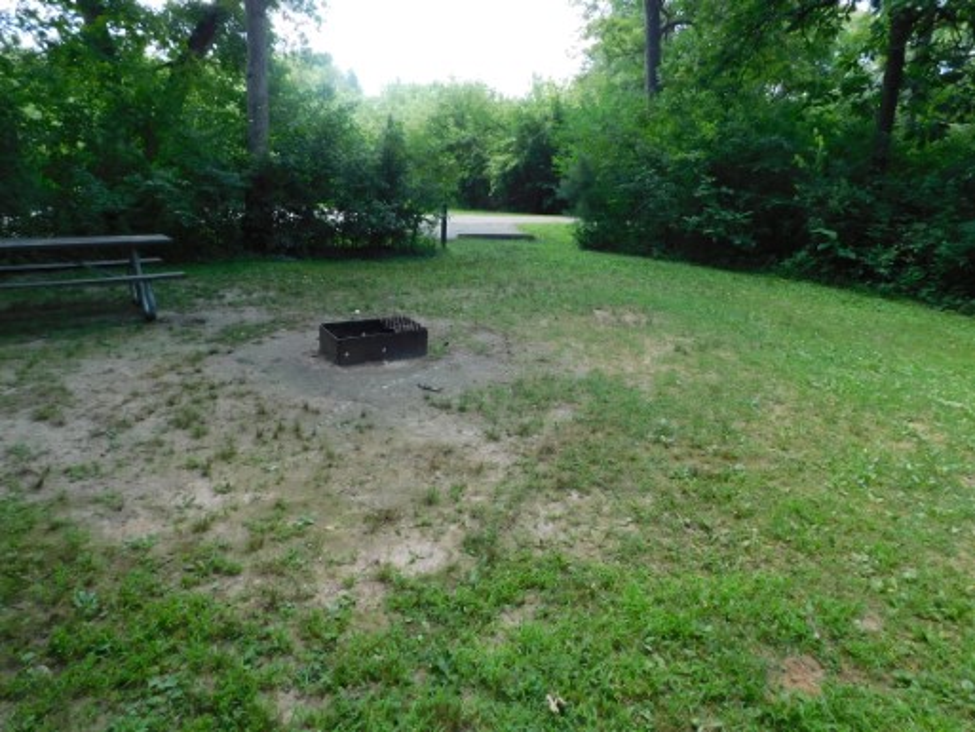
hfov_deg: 73.9
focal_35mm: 23
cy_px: 366
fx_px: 648
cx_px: 488
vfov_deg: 58.9
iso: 125
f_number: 3
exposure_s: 1/125
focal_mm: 4
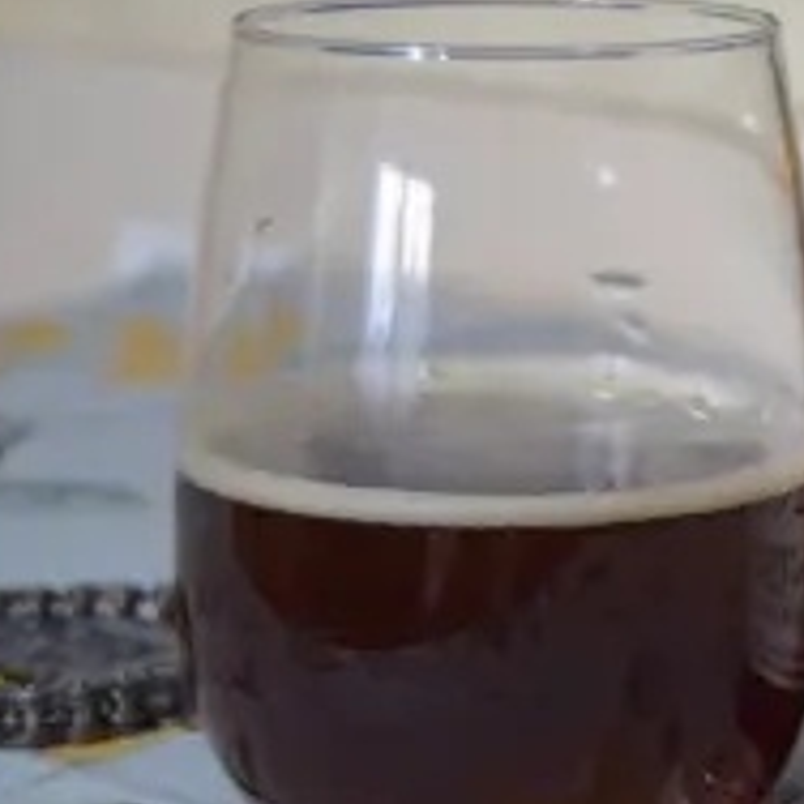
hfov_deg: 13.3
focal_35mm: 130
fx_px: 3416
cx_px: 791
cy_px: 460
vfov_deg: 13.4
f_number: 5.3
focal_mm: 48
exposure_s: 1/60
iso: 1250
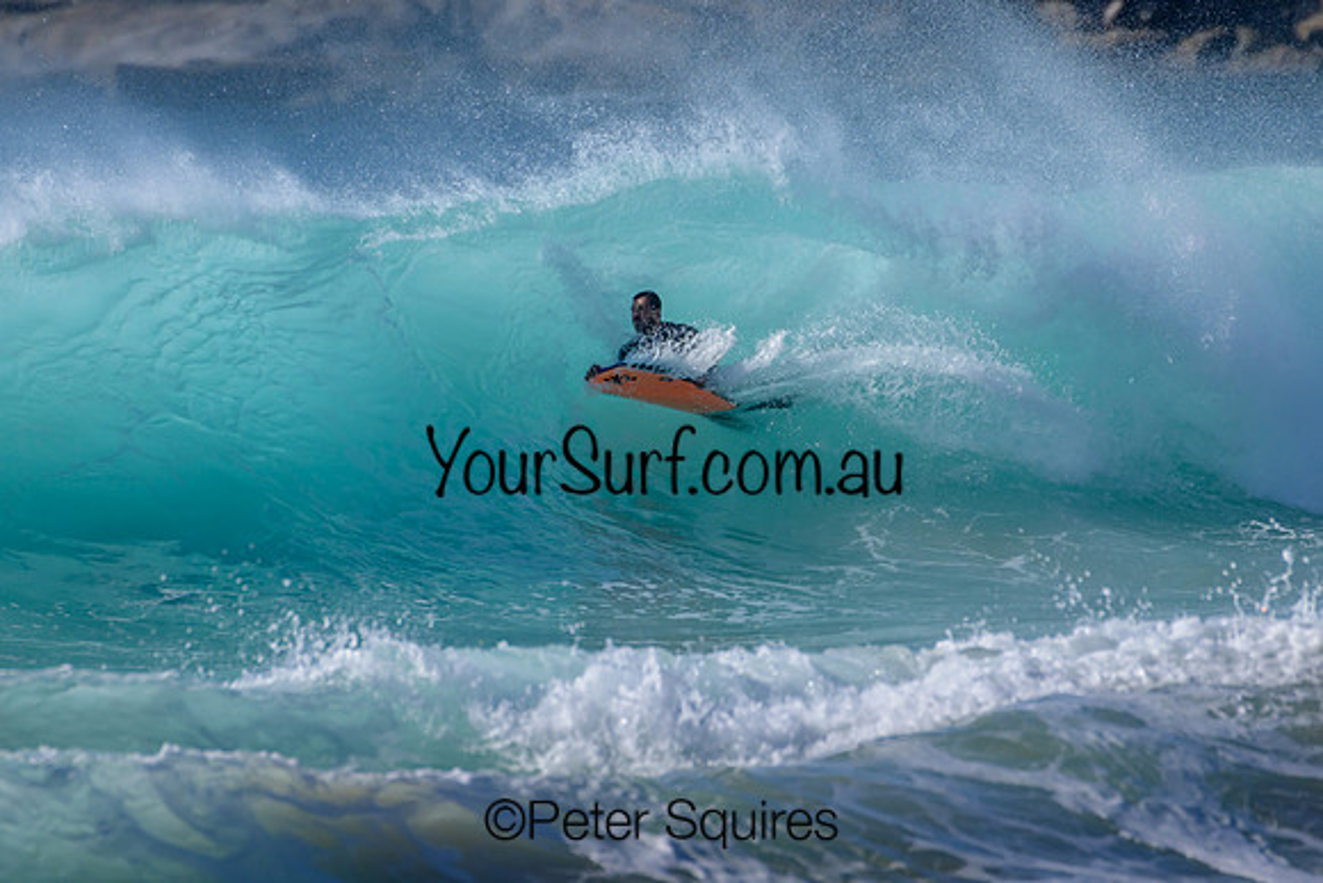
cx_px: 662
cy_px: 442
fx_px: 36757
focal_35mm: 1000
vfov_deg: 1.4
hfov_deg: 2.1
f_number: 11
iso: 720
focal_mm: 1000
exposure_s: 1/2000
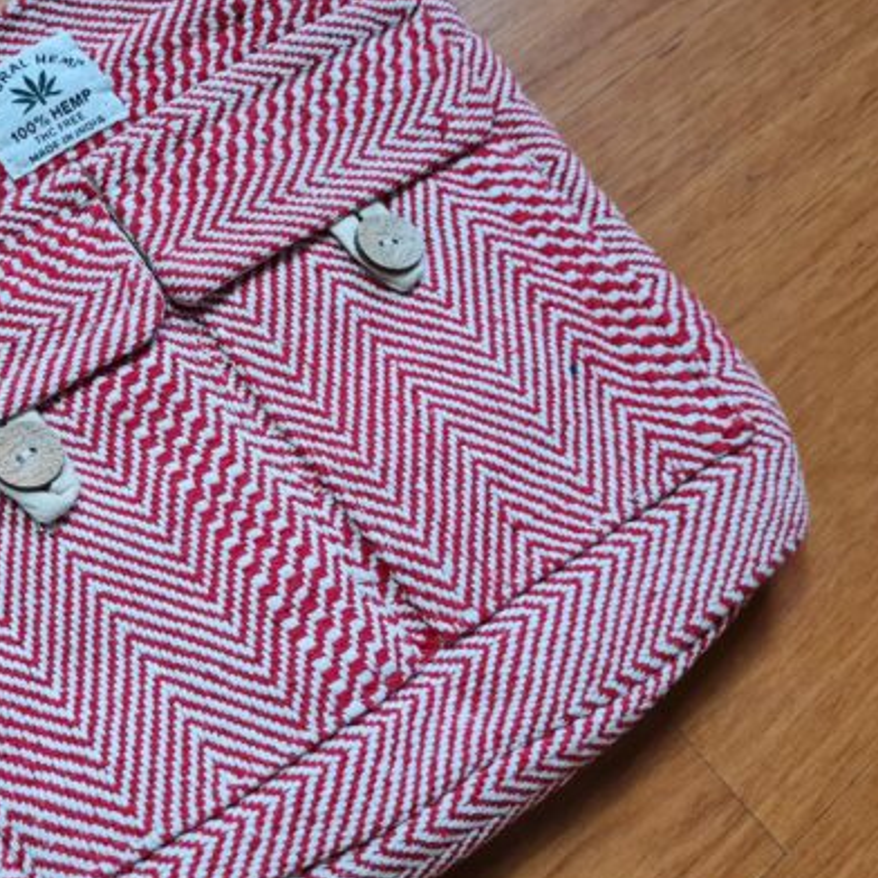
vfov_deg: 40.9
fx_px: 1177
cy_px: 386
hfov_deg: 38.8
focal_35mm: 41
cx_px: 130
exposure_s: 1/120
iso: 320
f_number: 1.8
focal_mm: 5.4
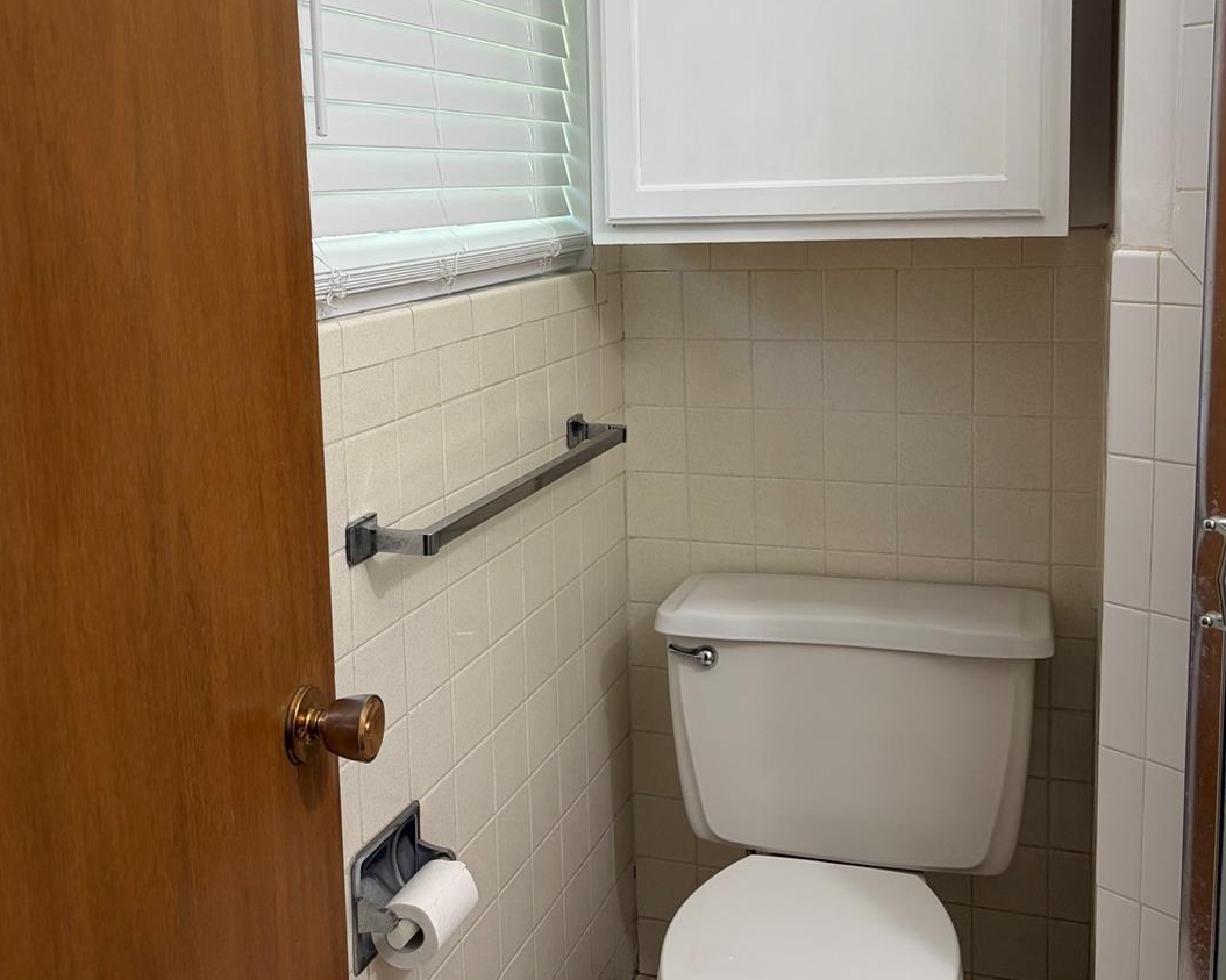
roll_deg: +0.9
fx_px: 1342
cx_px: 599
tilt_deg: -7.7
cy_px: 358
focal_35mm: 37
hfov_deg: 49.1
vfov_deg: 39.8
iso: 100
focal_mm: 5.96
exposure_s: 1/60
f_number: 1.6
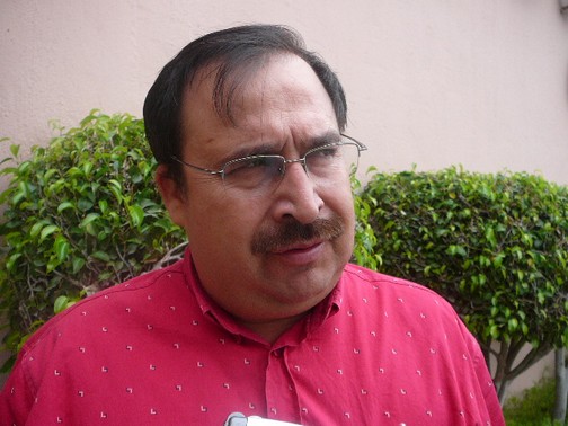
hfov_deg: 52.6
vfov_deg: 40.7
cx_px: 284
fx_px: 574
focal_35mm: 35
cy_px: 213
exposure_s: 1/400
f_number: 2.8
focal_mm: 5.2
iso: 80
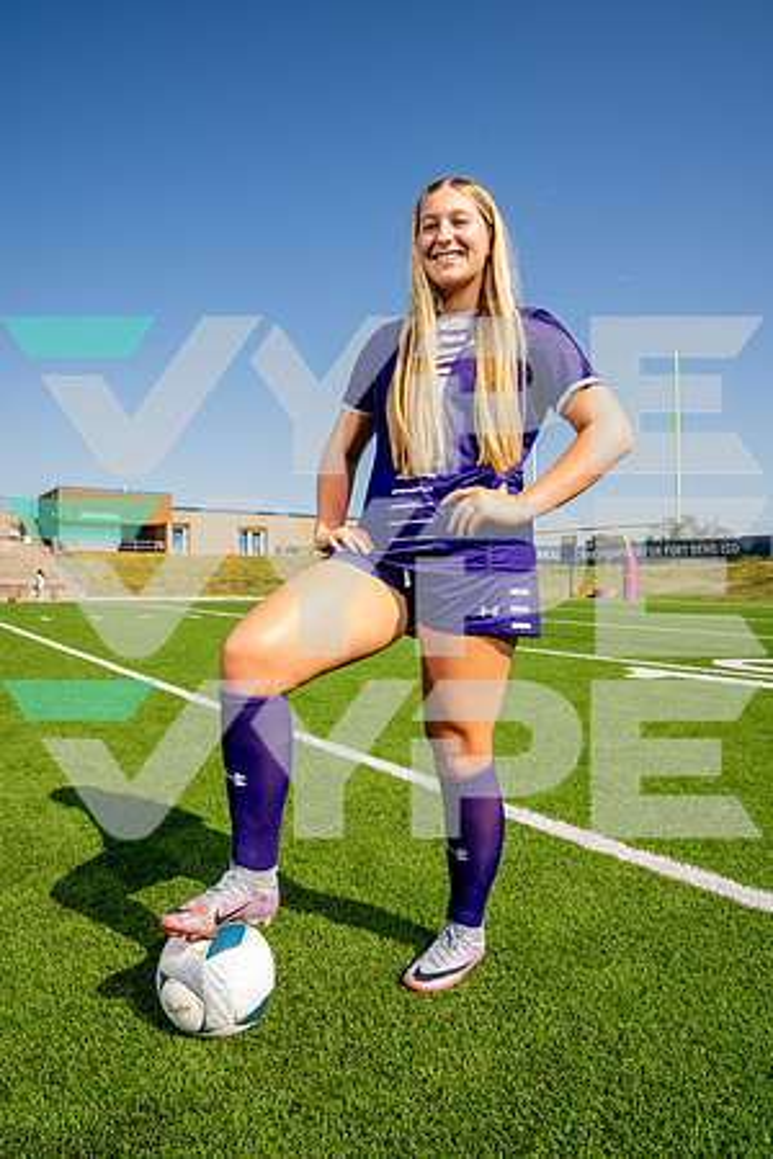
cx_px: 386
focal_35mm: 24
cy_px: 580
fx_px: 773
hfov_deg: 53.1
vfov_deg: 73.7
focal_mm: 24
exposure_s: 1/125
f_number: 7.1
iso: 50
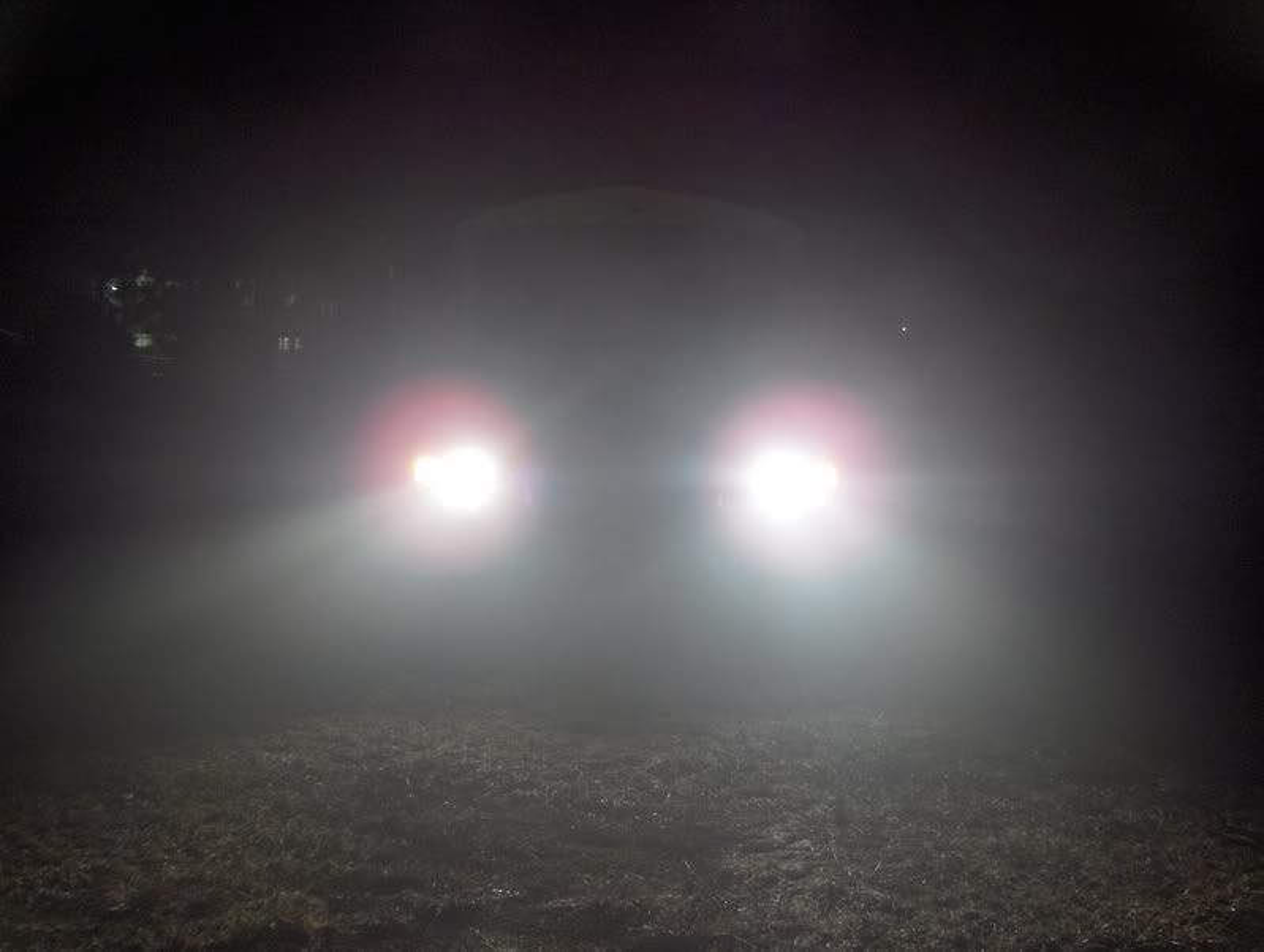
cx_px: 632
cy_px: 476
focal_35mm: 39
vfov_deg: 36.9
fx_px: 1426
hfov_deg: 47.8
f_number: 2.8
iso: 100
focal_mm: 8
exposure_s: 1/4.38
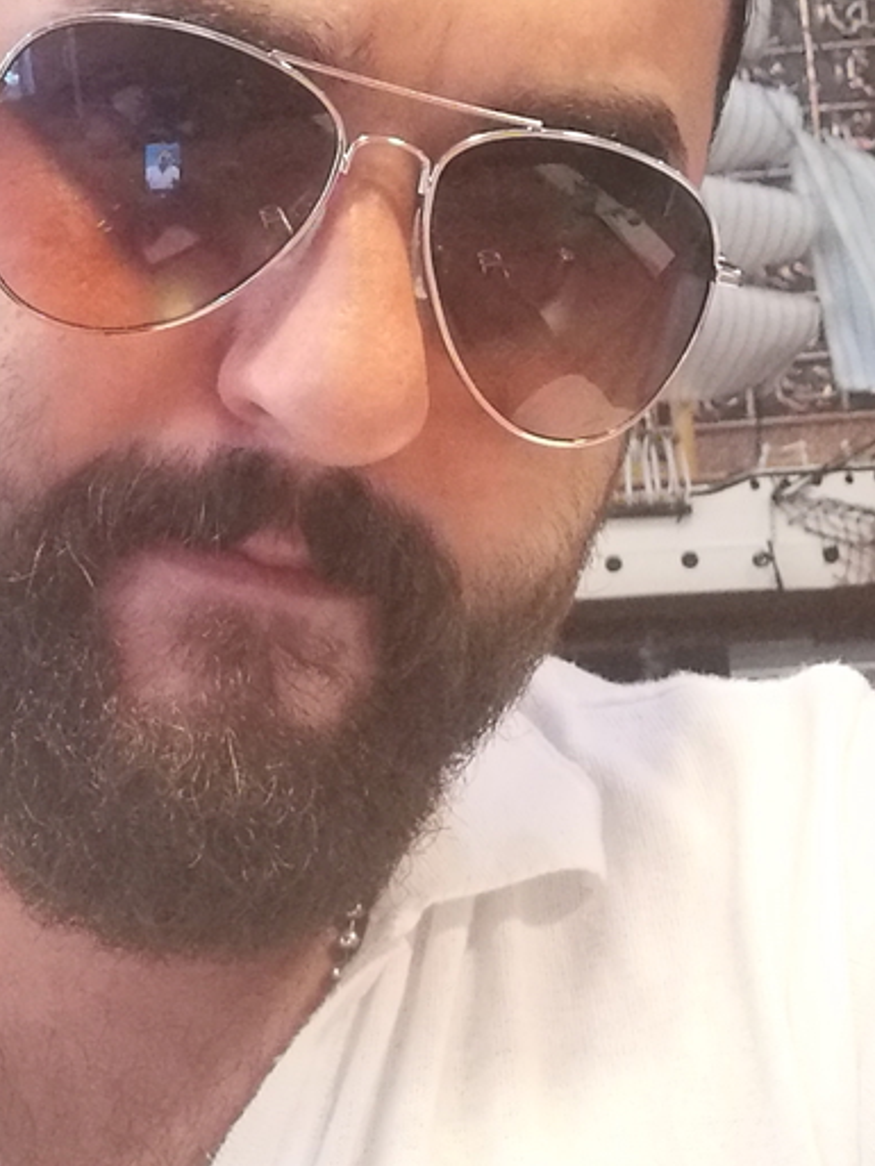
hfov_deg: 19.9
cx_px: 134
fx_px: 2459
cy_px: 711
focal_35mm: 73
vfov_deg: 26.6
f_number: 2
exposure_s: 1/20
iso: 320
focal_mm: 3.81
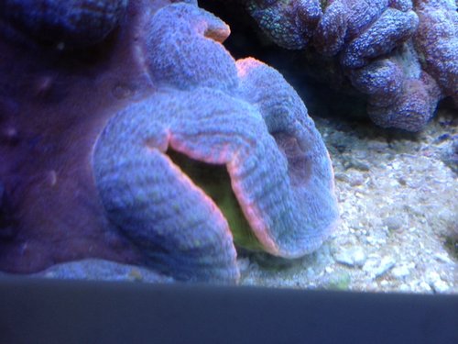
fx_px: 437
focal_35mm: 33
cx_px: 229
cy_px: 172
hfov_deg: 55.4
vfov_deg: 42.9
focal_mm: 4.13
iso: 64
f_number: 2.4
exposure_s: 1/60
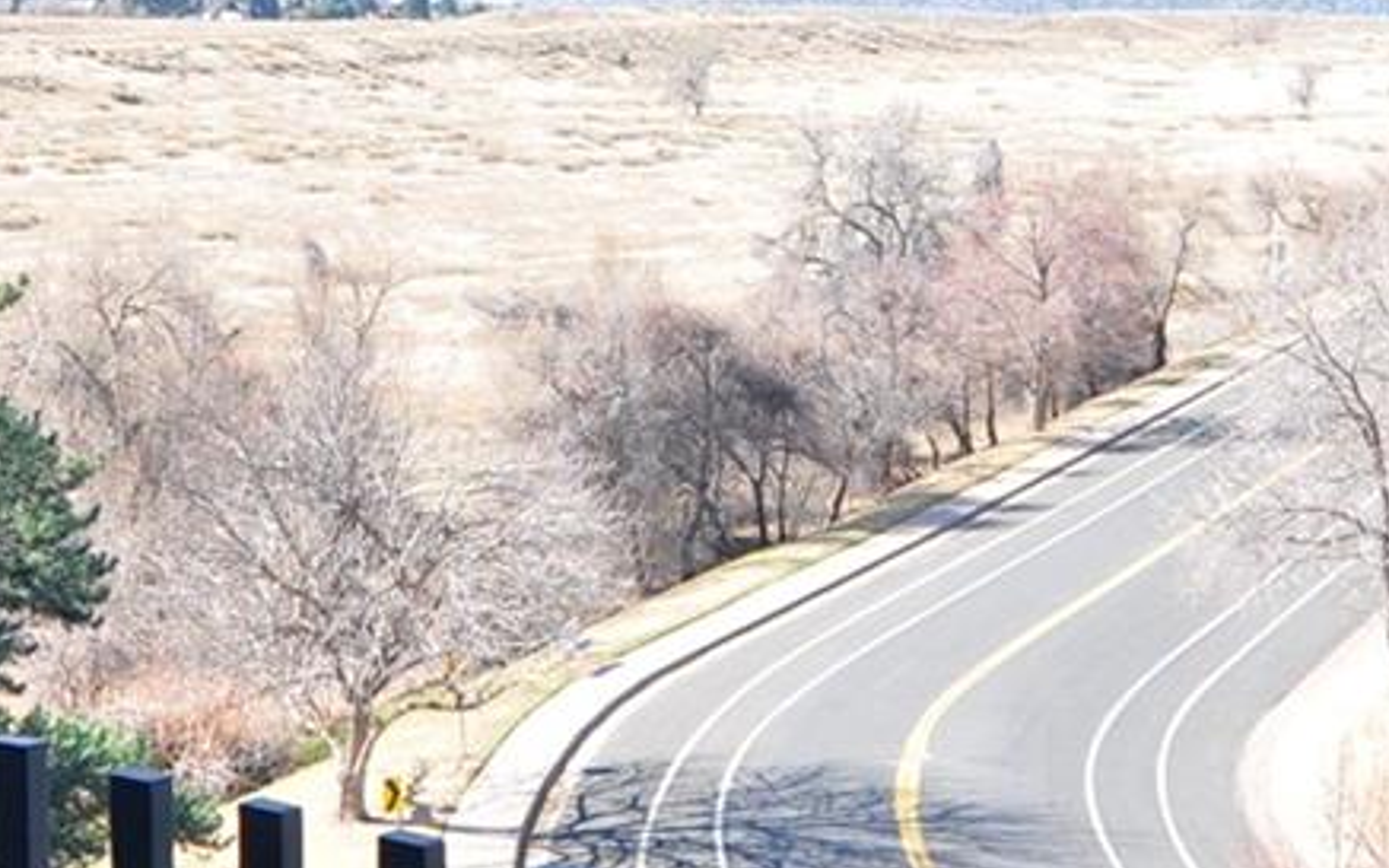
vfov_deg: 15.4
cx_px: 645
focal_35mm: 84
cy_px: 140
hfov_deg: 24.7
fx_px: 3174
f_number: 7.1
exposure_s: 1/200
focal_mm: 15
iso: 200
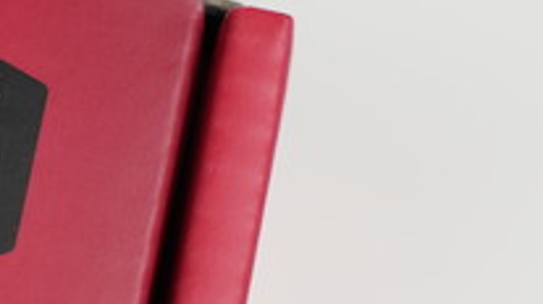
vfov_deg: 7.3
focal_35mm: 166
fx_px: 2388
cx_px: -47
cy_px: 157
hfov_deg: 12.8
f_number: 2.8
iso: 500
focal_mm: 42
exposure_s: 1/160
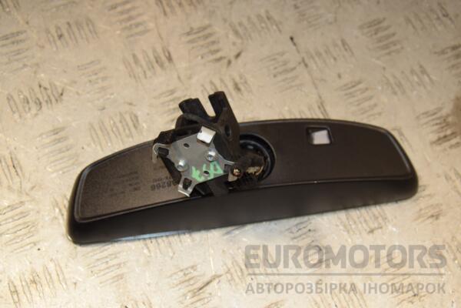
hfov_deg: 31.9
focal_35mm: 63
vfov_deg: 21.6
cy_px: 154
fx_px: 807
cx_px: 230
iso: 800
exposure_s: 1/200
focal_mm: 42
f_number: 8
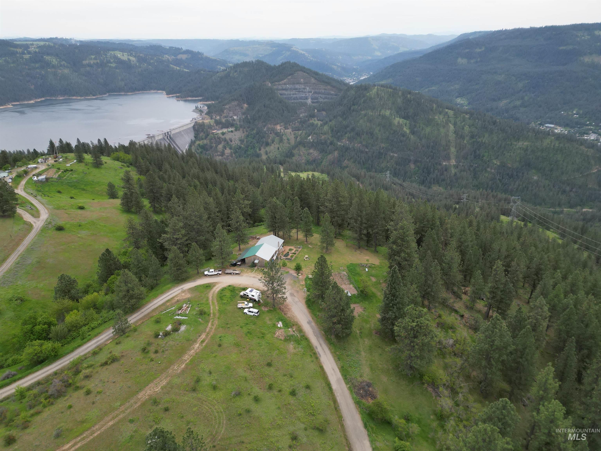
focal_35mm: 24
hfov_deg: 71.6
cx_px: 300
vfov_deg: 56.8
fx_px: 417
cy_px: 226
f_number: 1.7
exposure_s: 1/2000
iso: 200
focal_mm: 6.72
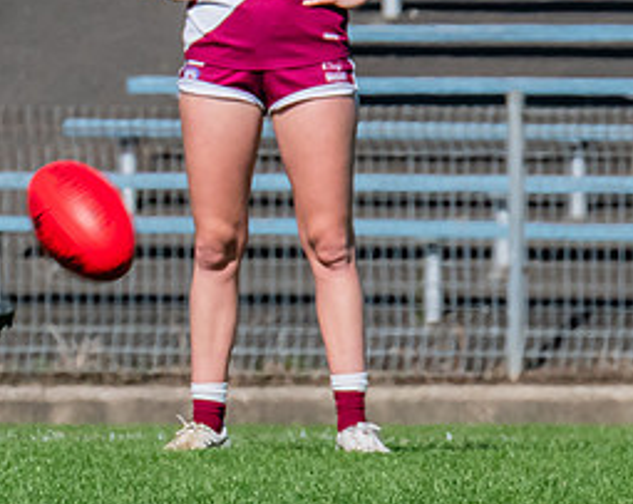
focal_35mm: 1984
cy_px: 61
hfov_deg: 1.0
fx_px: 37098
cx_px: -177
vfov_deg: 0.8
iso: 800
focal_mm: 420
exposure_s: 1/1250
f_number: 13
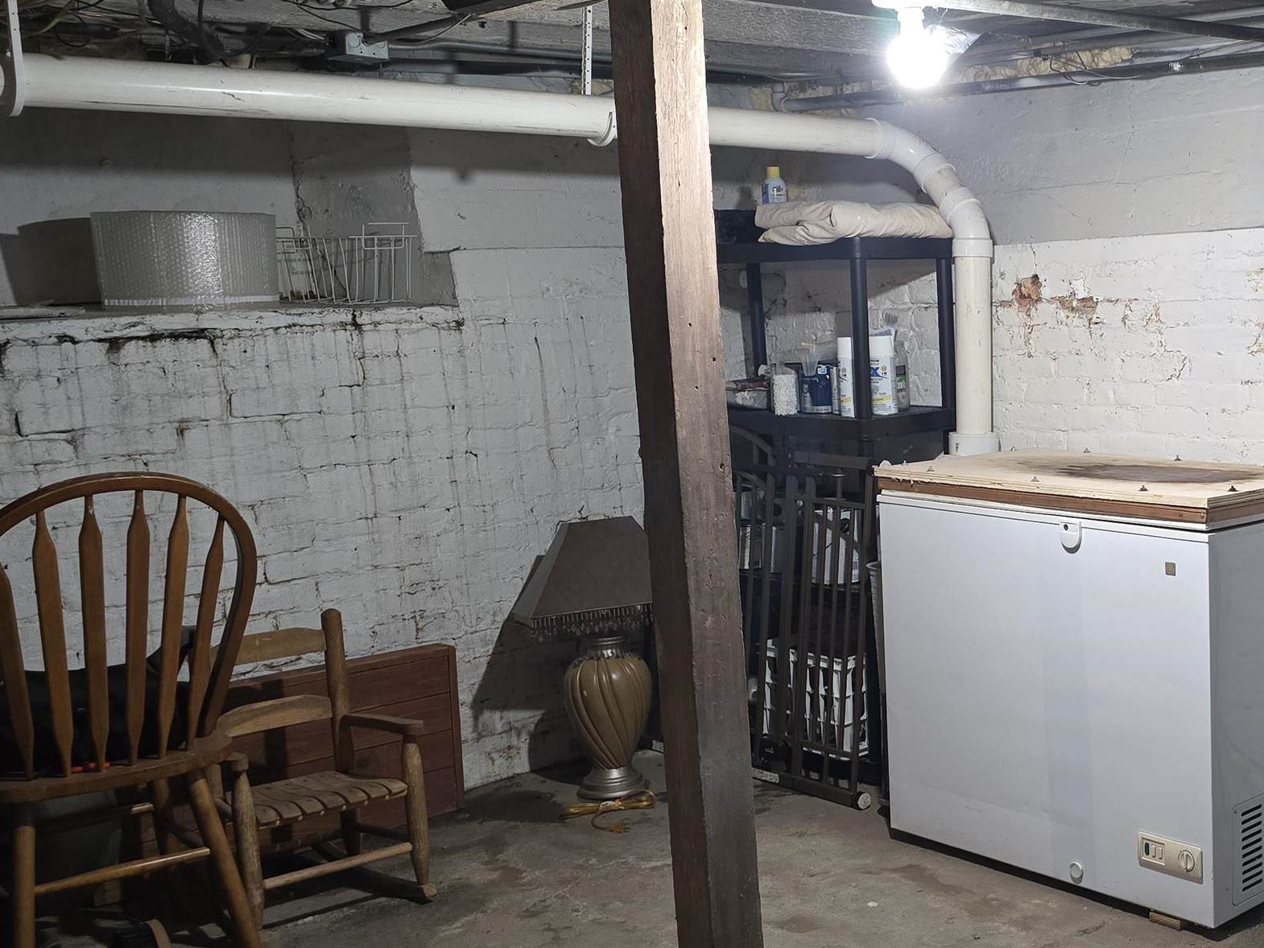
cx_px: 1088
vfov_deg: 32.2
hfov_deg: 39.6
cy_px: 484
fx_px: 1643
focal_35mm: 45
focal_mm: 6.3
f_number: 1.7
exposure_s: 1/60
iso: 640
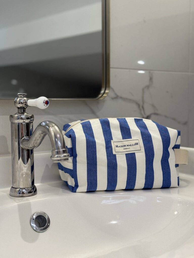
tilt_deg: -3.6
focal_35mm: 48
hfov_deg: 30.3
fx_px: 359
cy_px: 129
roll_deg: +0.2
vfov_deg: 39.7
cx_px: 97
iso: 80
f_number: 1.78
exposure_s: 1/100
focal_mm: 6.76
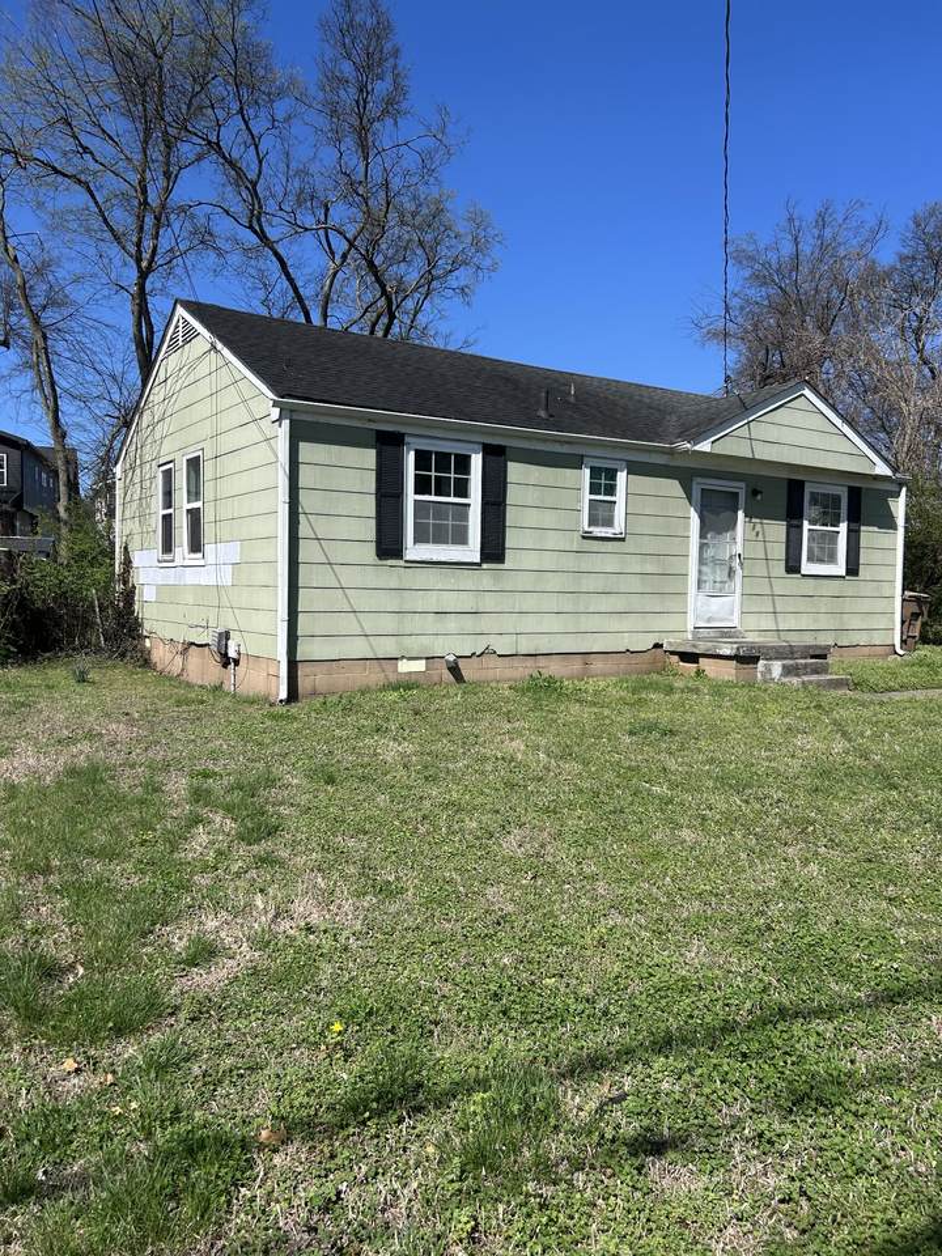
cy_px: 628
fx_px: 943
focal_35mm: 26
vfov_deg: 67.3
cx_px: 471
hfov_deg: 53.1
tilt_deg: -1.3
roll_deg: -1.9
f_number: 1.5
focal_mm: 5.7
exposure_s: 1/4831
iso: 50
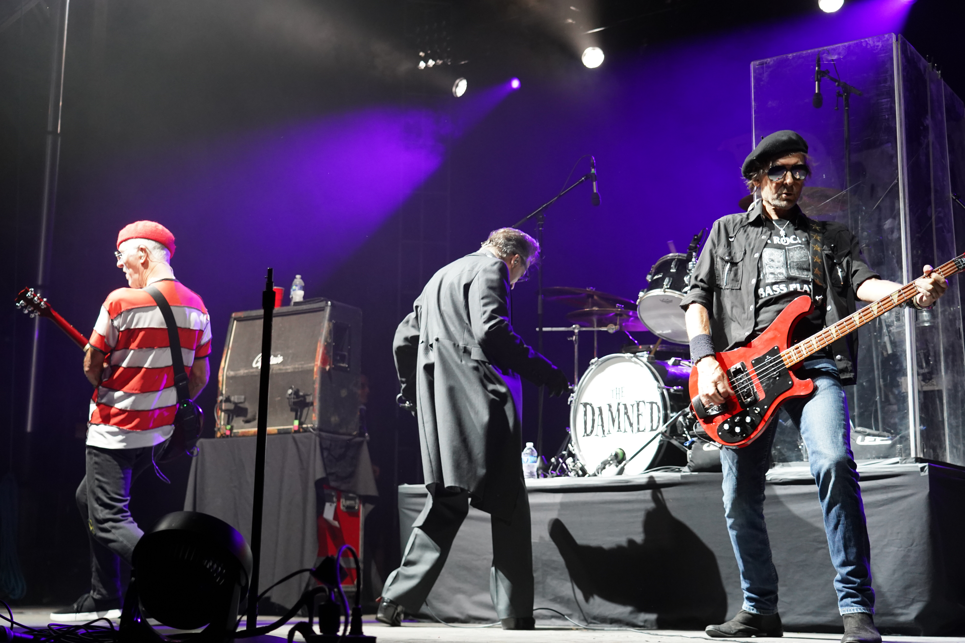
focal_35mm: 51
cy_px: 322
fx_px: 1367
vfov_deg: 26.5
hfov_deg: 38.9
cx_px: 482
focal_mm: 51
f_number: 4
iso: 3200
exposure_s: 1/160
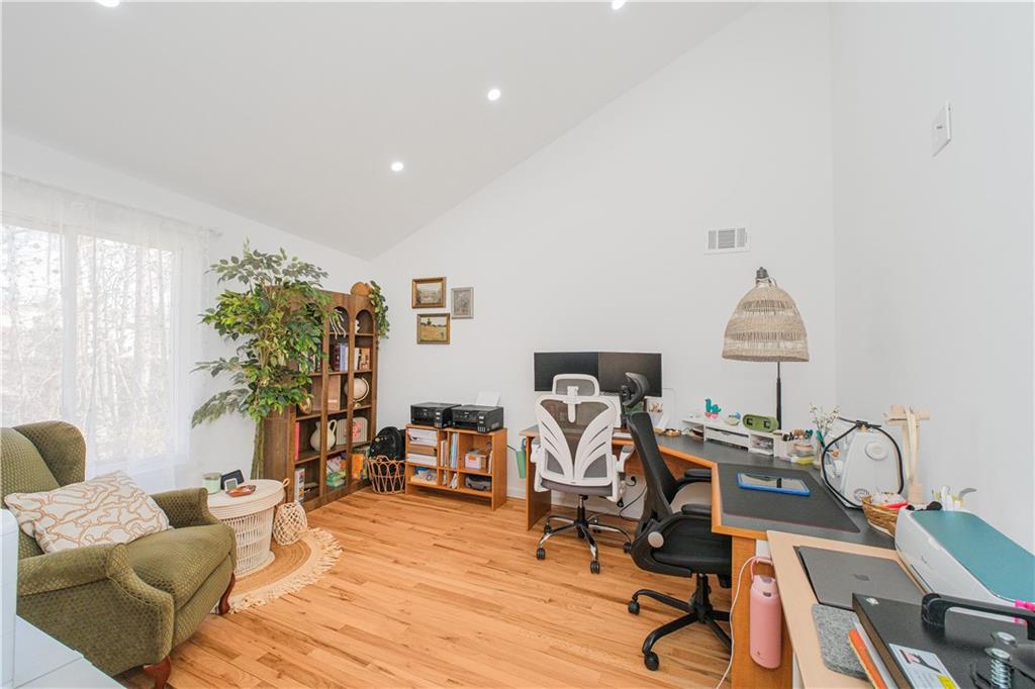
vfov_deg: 77.3
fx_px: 431
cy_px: 344
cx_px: 518
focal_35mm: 15
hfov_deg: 100.4
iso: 1250
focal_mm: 10
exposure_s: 1/100
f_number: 7.1
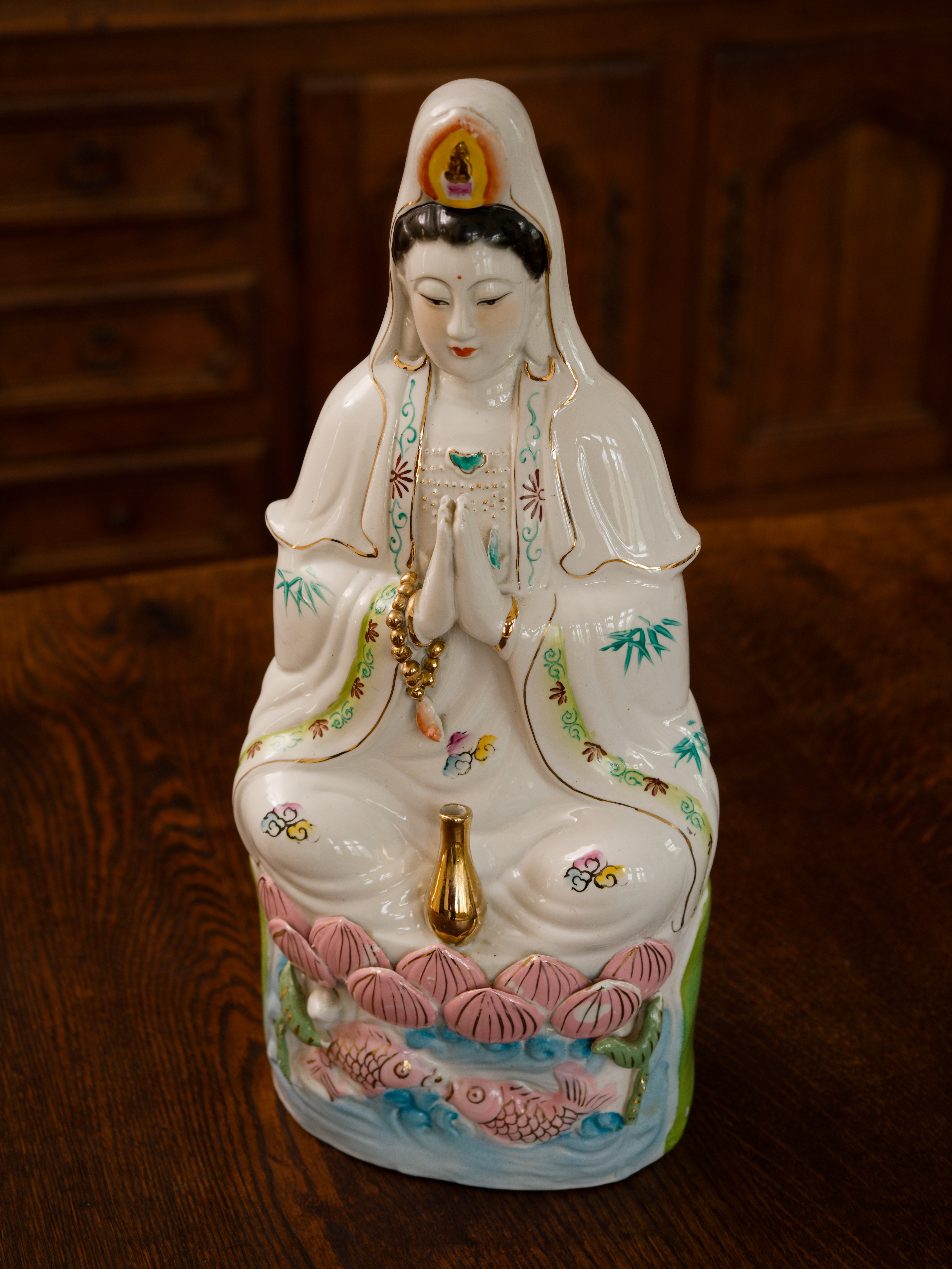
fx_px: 2345
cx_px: 476
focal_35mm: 64
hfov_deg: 22.9
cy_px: 634
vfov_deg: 30.3
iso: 125
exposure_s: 1/50
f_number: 2.8
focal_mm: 32
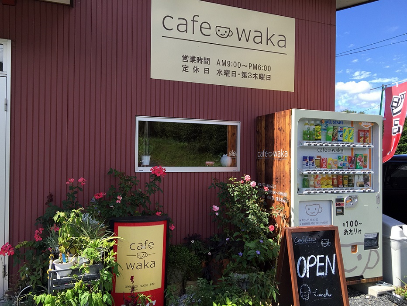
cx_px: 204
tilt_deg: +0.8
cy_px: 153
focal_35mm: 29
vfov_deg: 48.3
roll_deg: -1.2
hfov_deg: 61.6
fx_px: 341
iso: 32
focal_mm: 4.15
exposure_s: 1/760
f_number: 2.2
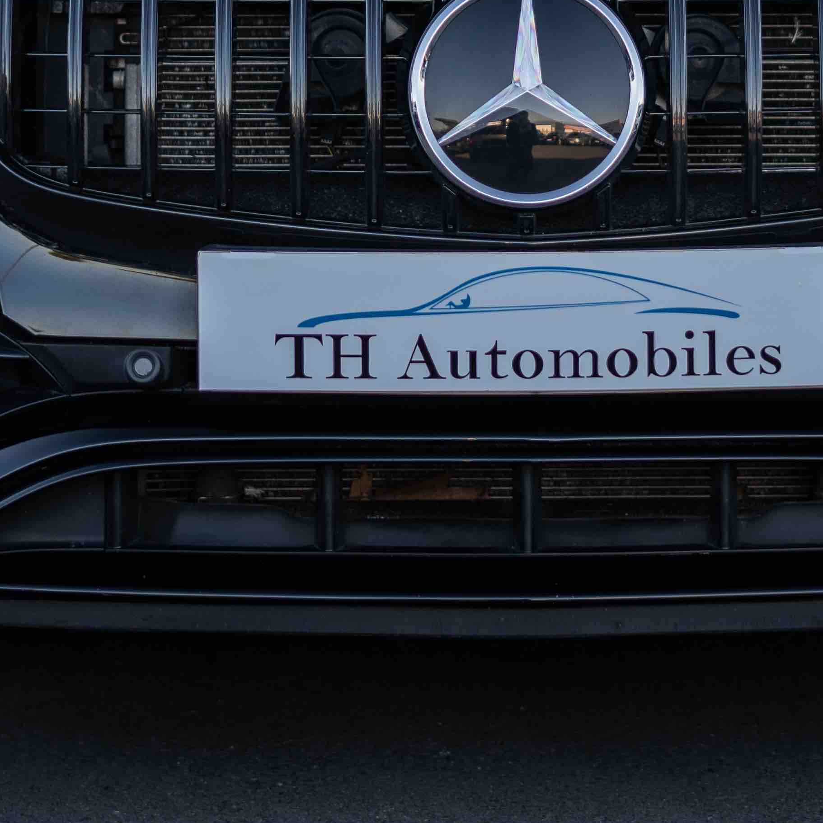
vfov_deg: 12.3
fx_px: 3766
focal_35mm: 140
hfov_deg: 12.5
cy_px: -54
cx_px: 538
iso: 100
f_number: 1.8
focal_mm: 50
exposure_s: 1/400
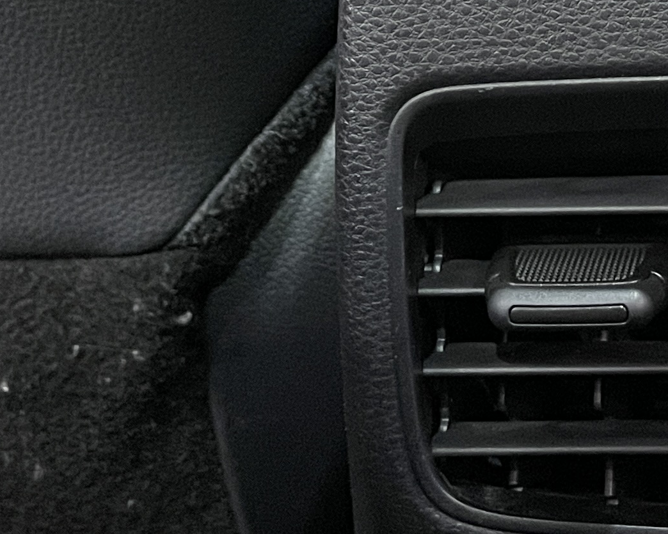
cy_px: -361
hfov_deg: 18.5
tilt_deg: -9.9
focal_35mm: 98
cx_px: 812
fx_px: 1937
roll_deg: +0.0
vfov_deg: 14.2
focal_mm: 4.2
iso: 800
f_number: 1.6
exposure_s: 1/30
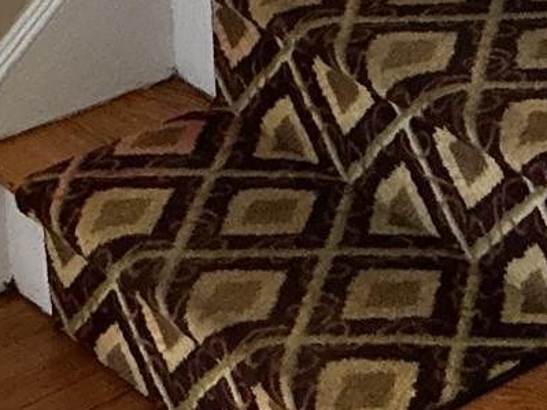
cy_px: -529
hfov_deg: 12.8
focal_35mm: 149
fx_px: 2354
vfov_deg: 9.1
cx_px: 728
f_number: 1.8
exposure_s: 1/60
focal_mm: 3
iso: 200
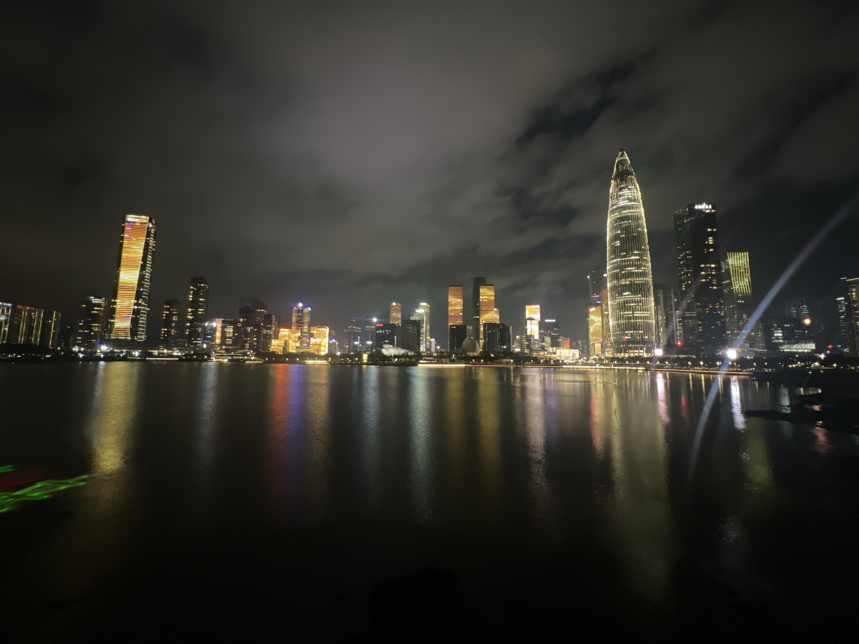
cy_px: 322
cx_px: 430
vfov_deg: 89.9
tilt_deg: +7.7
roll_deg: -0.3
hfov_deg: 106.2
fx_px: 323
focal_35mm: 13
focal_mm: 1.57
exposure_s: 1/17
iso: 640
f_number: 1.8
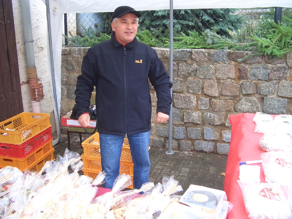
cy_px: 110
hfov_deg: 52.6
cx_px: 146
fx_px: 295
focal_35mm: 35
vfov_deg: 40.7
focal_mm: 5.8
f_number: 2.6
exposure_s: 1/40
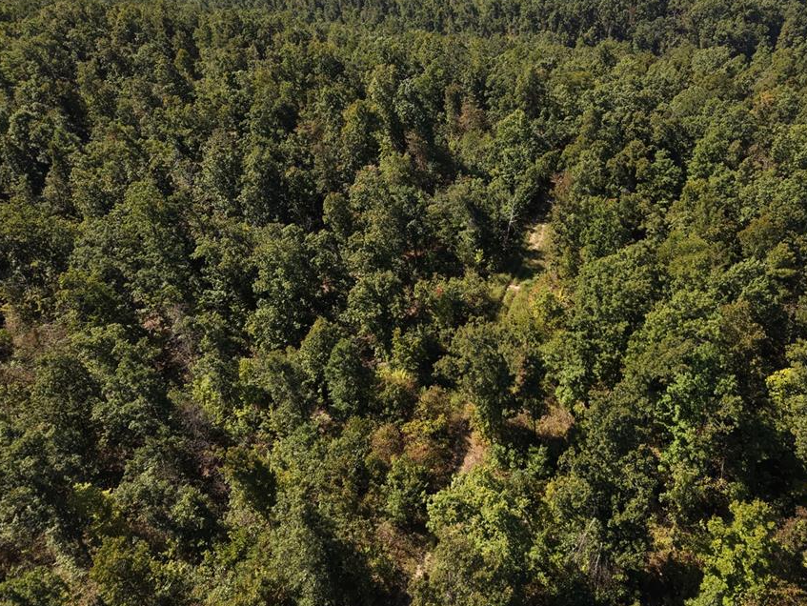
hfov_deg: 61.1
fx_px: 676
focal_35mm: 29
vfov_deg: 48.0
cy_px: 247
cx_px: 483
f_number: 1.8
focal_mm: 8.67
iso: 170
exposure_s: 1/80
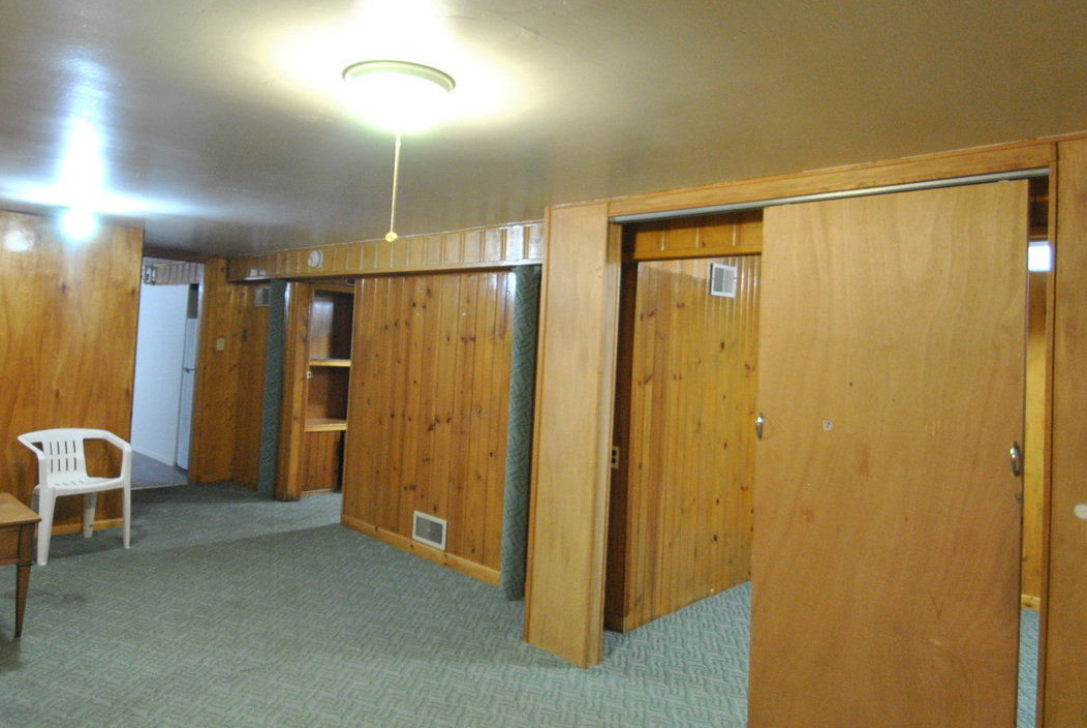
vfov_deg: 55.0
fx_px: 695
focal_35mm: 23
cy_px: 312
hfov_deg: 75.9
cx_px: 495
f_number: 3.5
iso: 640
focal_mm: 10
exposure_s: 1/30
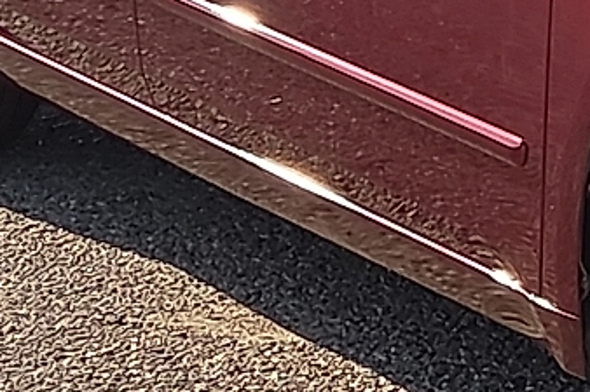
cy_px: -2
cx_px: 969
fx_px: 3391
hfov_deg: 9.6
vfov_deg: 6.6
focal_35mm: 207
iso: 25
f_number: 1.8
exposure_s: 1/1429
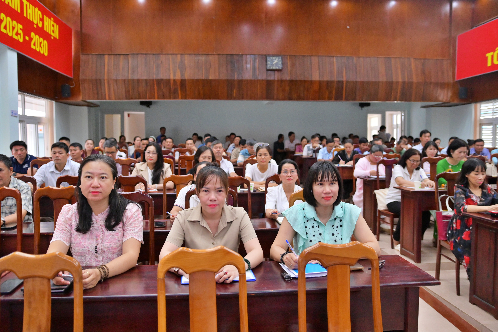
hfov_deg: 67.4
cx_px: 249
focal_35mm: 27
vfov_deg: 47.9
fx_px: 373
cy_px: 166
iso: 1600
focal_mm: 18
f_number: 1.8
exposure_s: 1/800
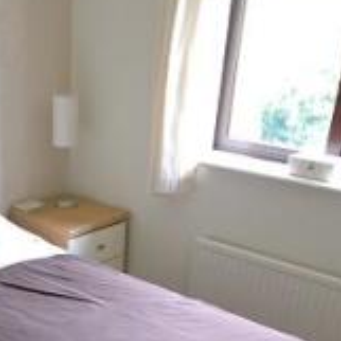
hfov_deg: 32.6
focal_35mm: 52
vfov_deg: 30.7
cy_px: 331
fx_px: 580
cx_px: 129
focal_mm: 10
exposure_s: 1/60
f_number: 3.5
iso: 1000
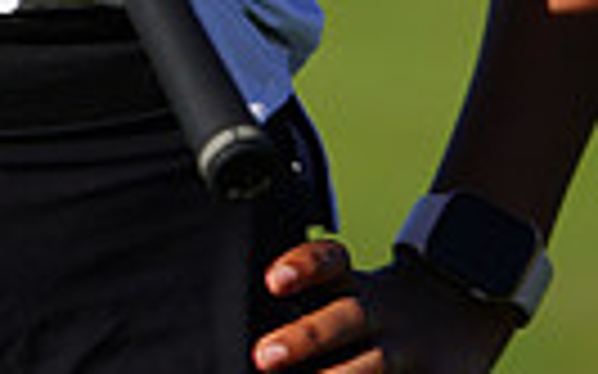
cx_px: -7
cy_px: -581
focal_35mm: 1344
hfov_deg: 1.6
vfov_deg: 1.0
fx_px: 21895
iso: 100
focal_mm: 303
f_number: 5.6
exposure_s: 1/500
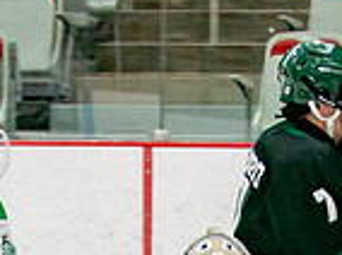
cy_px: 591
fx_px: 5750
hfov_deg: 3.4
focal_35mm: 583
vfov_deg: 2.5
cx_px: 242
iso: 500
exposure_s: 1/640
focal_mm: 70
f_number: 3.2
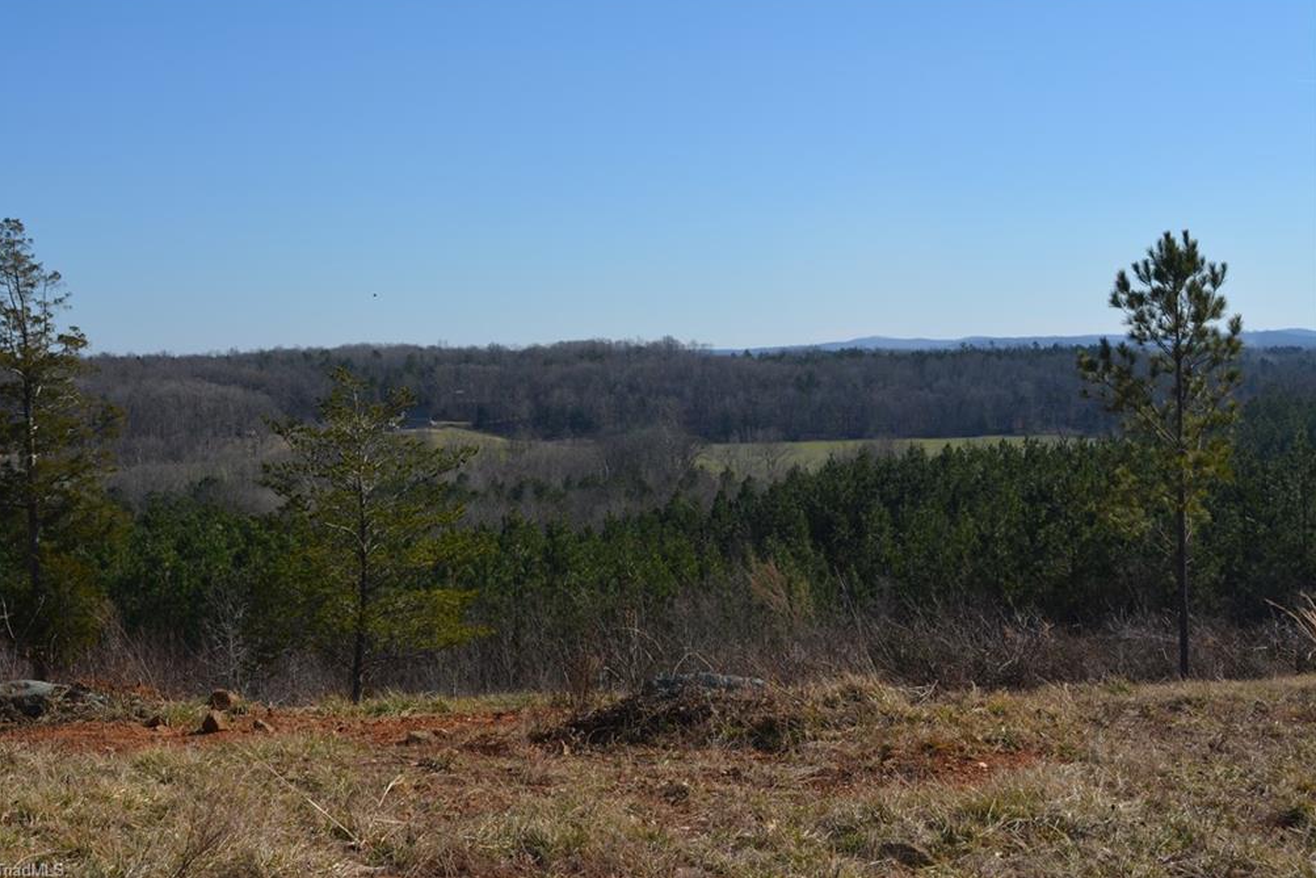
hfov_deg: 40.3
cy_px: 434
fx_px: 1791
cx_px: 647
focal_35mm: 49
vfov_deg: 27.5
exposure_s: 1/200
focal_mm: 32
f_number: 10
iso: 100
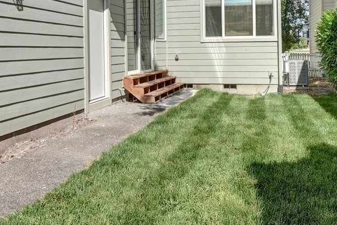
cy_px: 39
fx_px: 281
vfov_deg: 41.4
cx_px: 179
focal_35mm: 30
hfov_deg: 61.9
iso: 800
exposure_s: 1/125
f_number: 11
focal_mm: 10
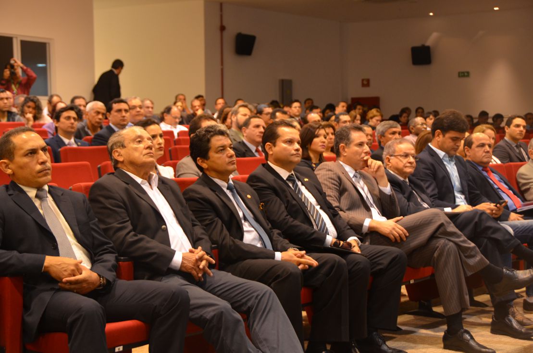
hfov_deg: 29.3
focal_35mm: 69
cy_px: 176
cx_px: 266
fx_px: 1019
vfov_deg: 19.6
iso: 800
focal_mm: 46
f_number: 4.5
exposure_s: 1/50
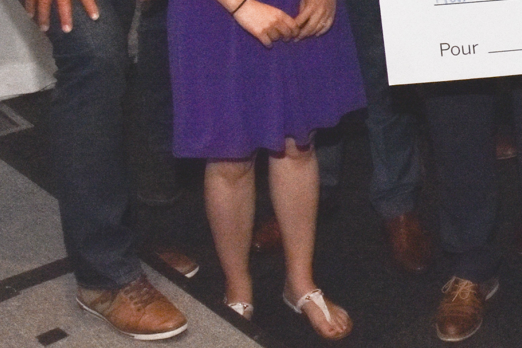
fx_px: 1508
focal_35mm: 104
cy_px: -3
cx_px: 802
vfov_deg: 13.0
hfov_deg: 17.5
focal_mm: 18
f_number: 7.1
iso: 1000
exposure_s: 1/250
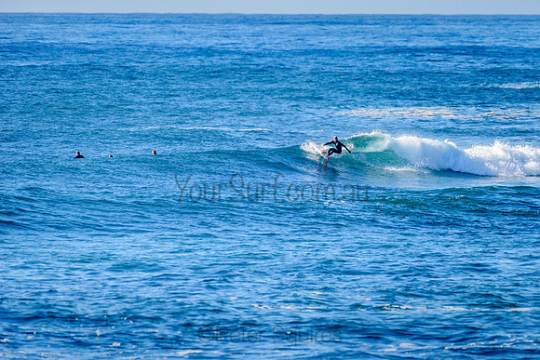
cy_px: 153
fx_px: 9200
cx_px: 331
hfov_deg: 3.4
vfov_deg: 2.2
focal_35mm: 613
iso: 280
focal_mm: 500
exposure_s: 1/2000
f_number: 5.6
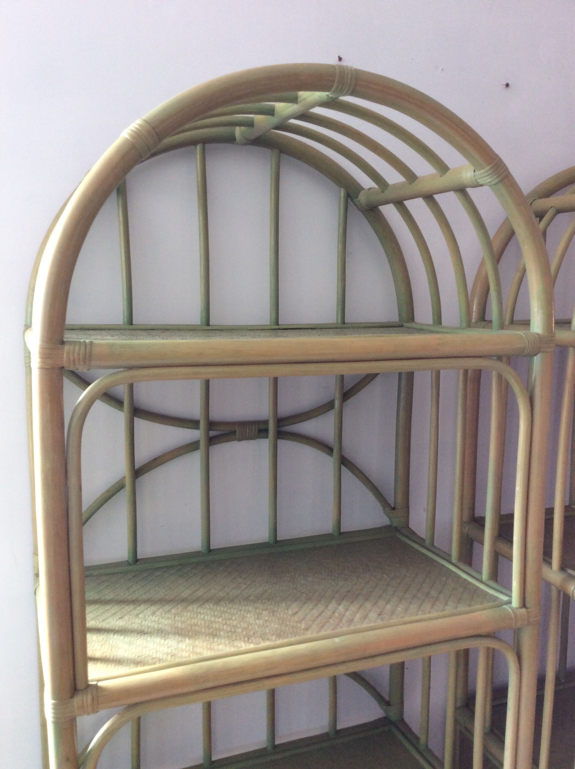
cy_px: 384
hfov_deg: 44.1
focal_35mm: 32
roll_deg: -0.9
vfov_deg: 56.9
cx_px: 288
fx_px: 711
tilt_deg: -8.4
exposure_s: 1/25
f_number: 2.4
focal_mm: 3.3
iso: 50
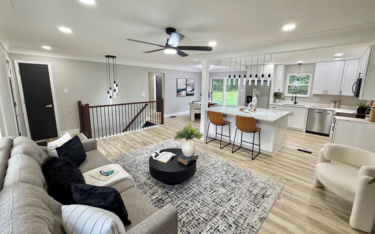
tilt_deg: -7.6
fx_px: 153
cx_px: 189
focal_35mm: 15
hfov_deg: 101.5
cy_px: 108
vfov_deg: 74.7
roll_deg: -1.0
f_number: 2.2
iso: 200
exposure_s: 1/120
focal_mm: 2.22
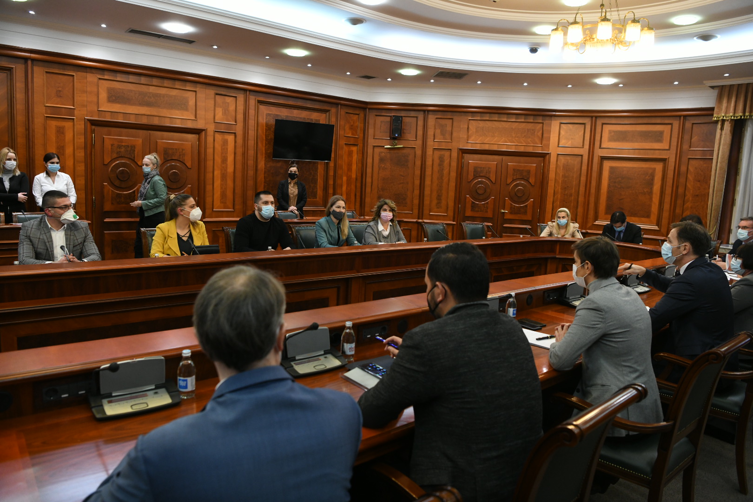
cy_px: 251
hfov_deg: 73.7
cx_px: 376
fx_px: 502
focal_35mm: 24
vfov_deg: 53.1
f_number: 4
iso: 2000
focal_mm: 24
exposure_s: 1/125
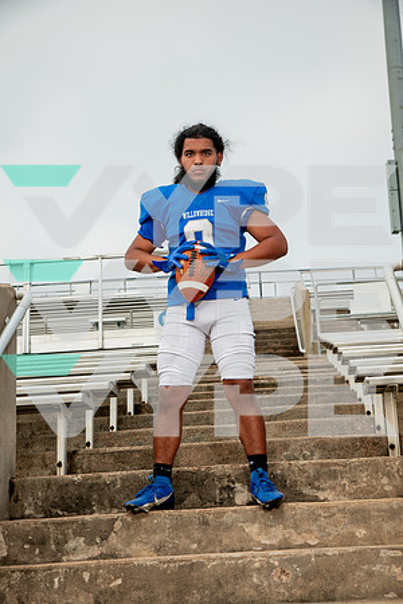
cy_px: 302
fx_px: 974
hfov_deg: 23.4
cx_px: 202
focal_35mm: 58
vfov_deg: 34.5
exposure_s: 1/400
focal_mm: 58
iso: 125
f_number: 7.1
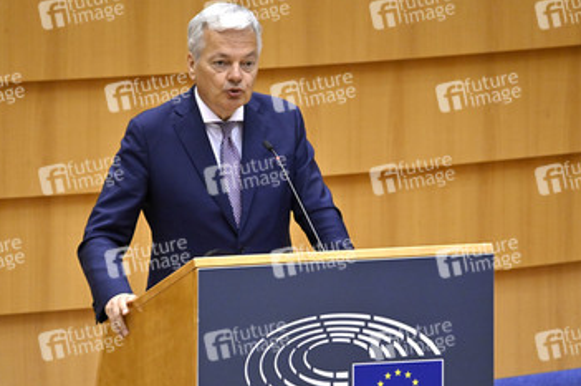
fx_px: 12442
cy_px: 217
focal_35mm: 772
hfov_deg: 2.7
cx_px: 269
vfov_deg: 1.8
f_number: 6.3
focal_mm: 600
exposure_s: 1/500
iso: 4000
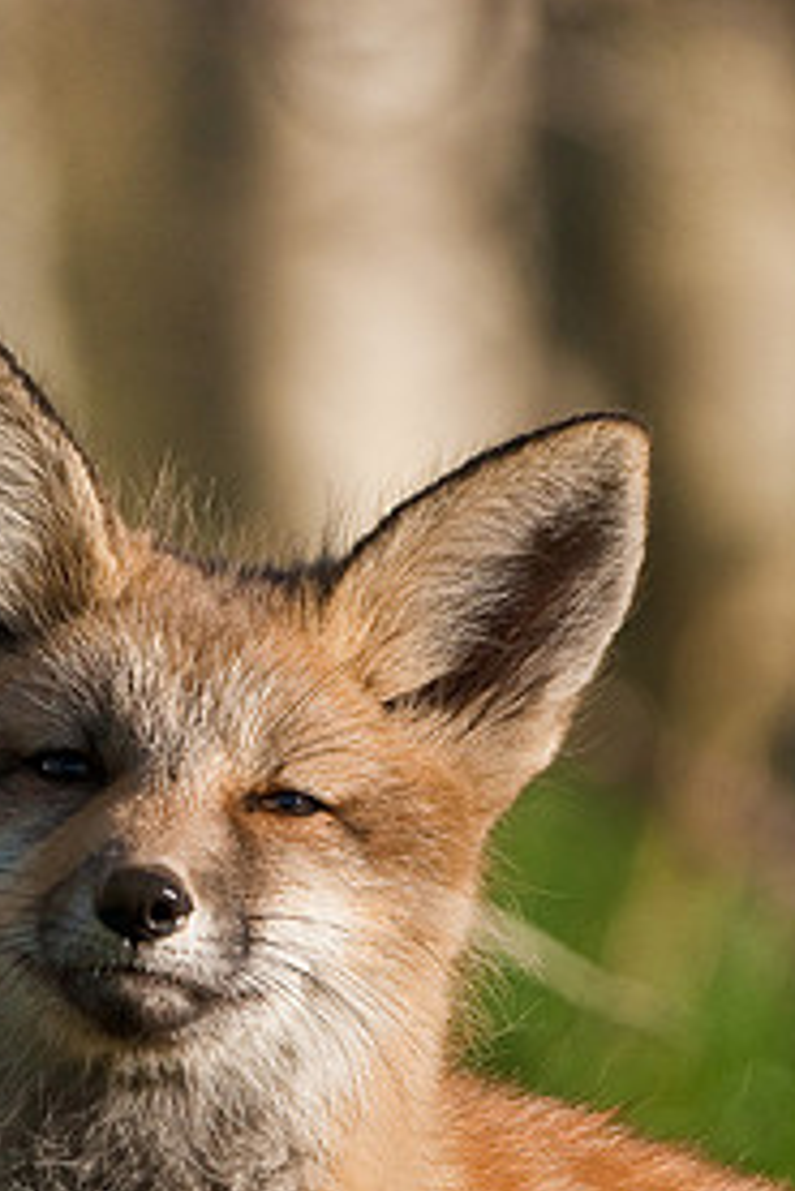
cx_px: 77
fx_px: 31195
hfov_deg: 1.5
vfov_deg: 2.2
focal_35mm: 943
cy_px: 823
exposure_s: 1/1250
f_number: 5.6
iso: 400
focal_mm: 300
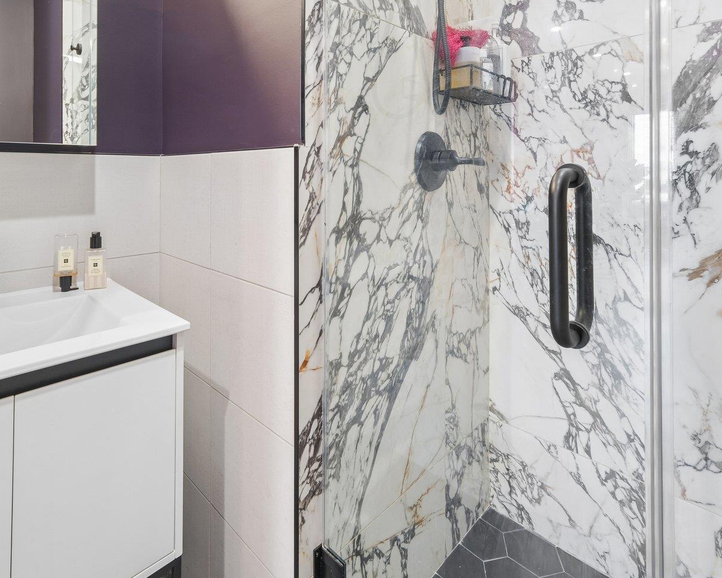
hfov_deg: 81.9
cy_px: 175
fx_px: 406
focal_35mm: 19
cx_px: 277
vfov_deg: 68.1
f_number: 8
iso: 200
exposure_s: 1/2.5
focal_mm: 8
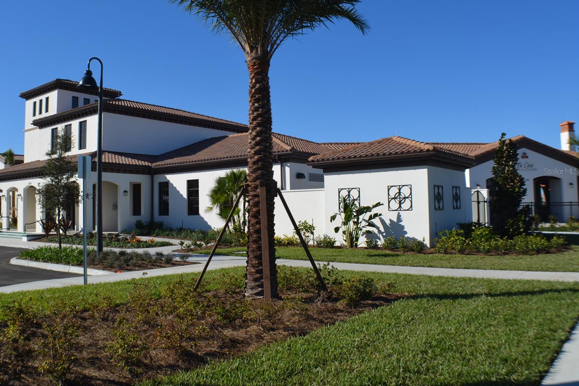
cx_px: 251
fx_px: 659
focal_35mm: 41
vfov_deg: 32.6
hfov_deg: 47.3
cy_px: 171
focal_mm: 24
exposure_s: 1/250
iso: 100
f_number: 8
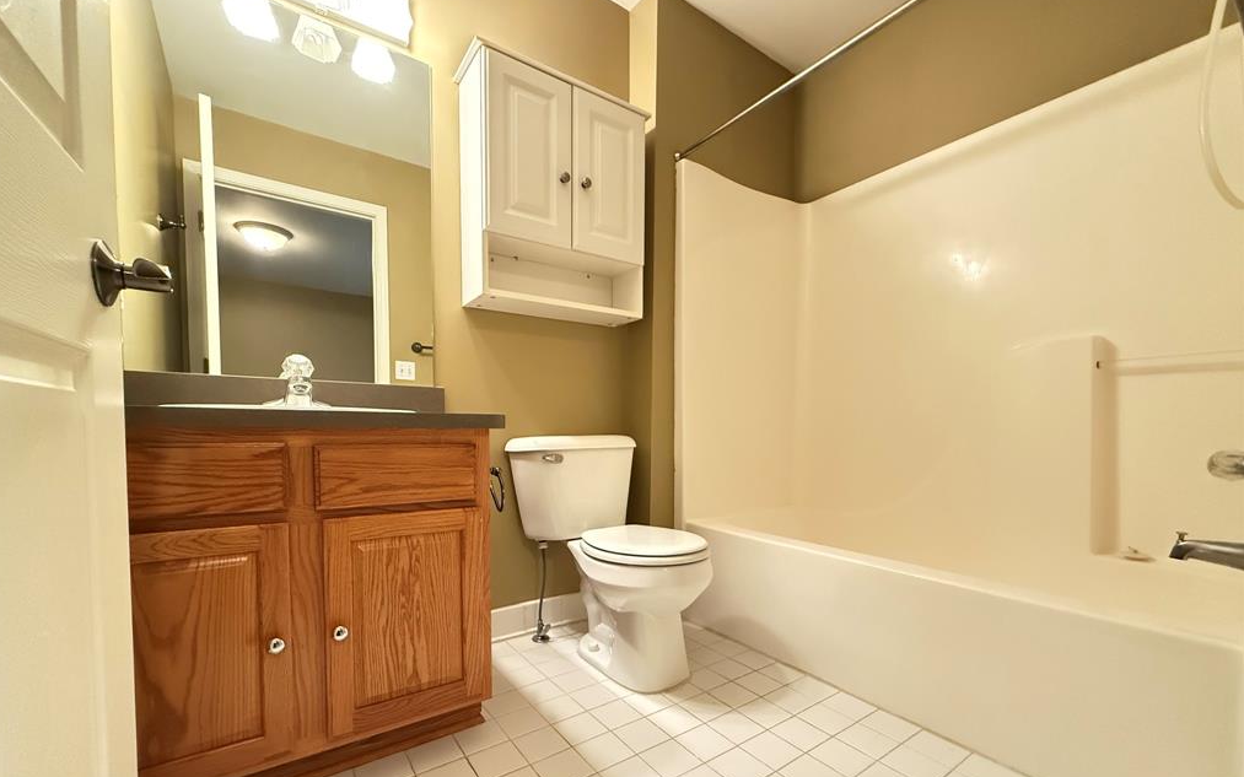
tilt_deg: -3.4
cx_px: 618
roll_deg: -0.3
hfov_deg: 101.5
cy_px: 458
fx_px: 509
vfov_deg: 74.1
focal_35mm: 15
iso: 1250
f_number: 2.2
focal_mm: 2.22
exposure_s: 1/60
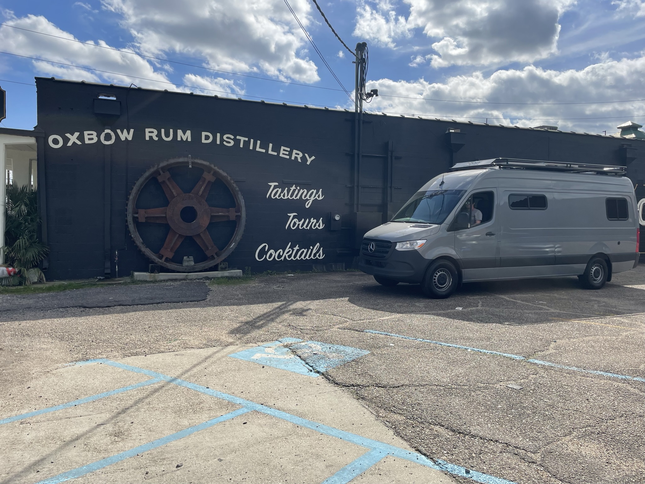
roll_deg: -1.2
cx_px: 322
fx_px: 484
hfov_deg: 67.3
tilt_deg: -1.0
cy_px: 242
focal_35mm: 26
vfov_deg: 53.1
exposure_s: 1/5556
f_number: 1.6
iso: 32
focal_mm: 4.2
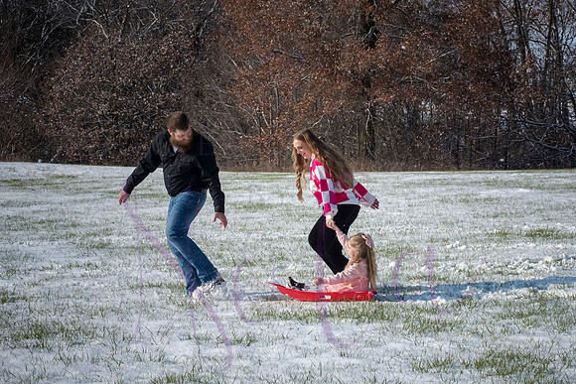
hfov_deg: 22.2
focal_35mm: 92
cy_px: 191
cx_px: 330
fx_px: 1467
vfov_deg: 14.9
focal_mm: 80
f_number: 14
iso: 640
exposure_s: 1/1000
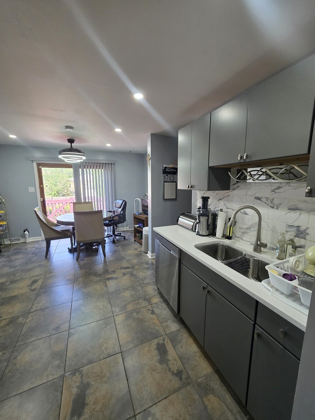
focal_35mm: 13
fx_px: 158
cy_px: 210
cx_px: 158
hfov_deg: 89.9
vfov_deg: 106.2
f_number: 1.9
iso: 250
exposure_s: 1/120
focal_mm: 2.2
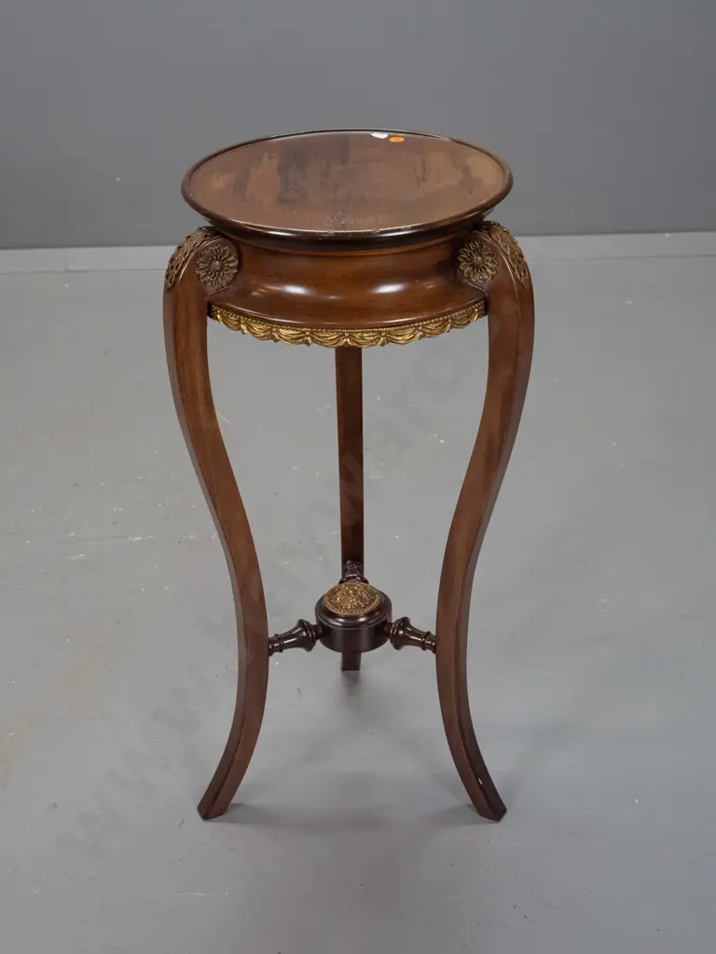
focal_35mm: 48
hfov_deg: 30.3
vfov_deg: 39.7
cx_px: 358
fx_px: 1324
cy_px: 477
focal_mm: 24
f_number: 5.6
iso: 2500
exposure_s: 1/100
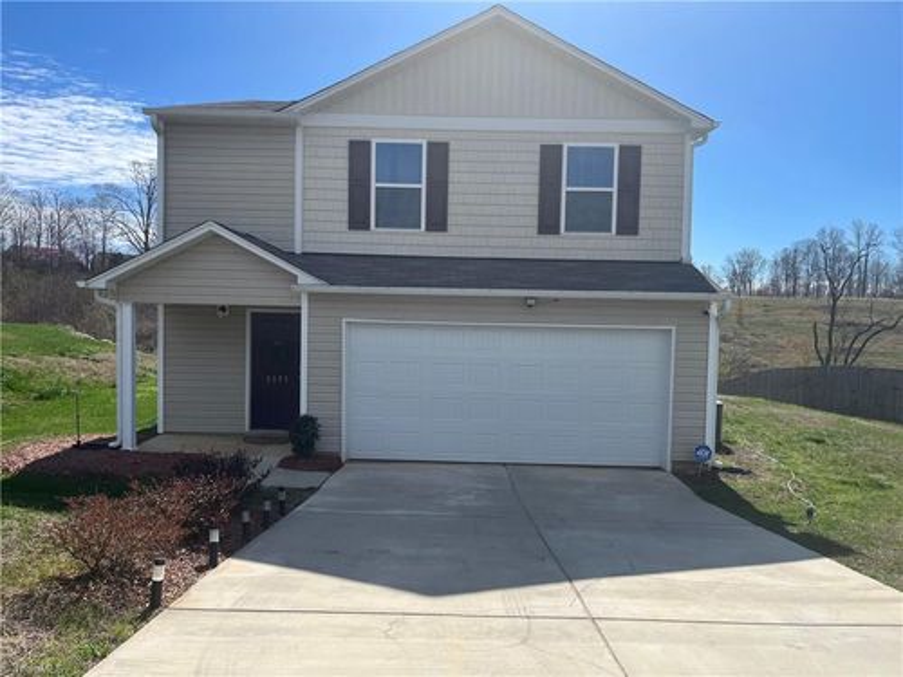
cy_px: 338
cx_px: 452
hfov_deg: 67.3
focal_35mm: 26
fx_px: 678
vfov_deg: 53.1
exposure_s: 1/4484
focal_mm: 5.1
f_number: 1.6
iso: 50
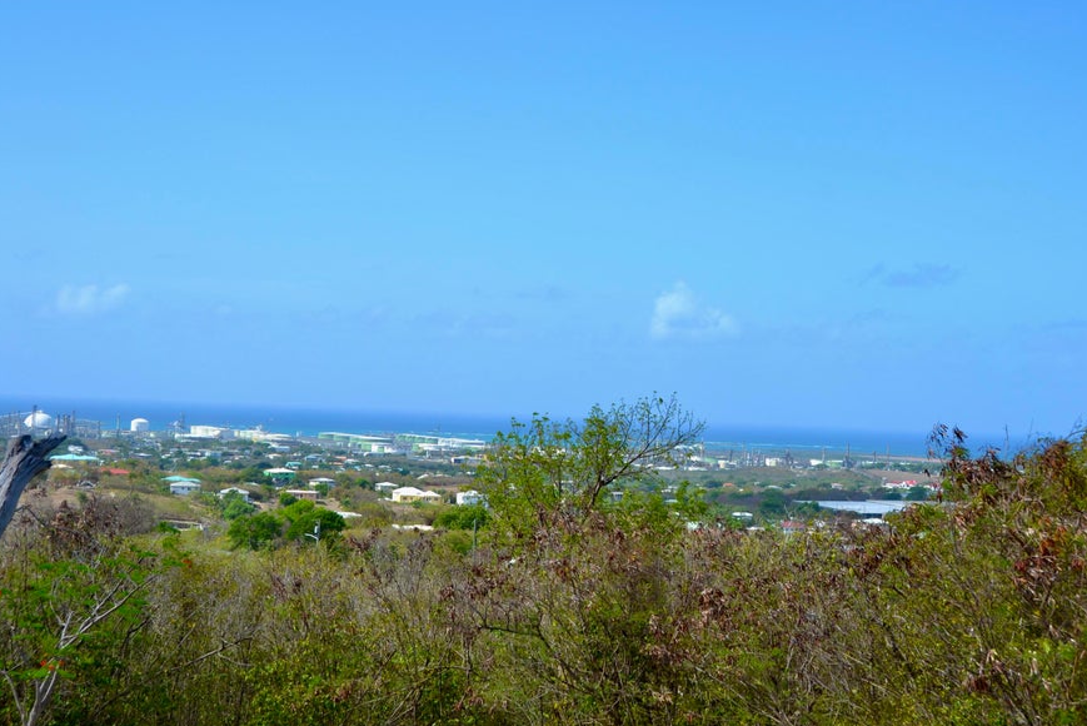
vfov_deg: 25.5
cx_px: 572
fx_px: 1601
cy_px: 371
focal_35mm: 53
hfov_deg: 37.5
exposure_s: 1/250
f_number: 8
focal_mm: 32
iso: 100
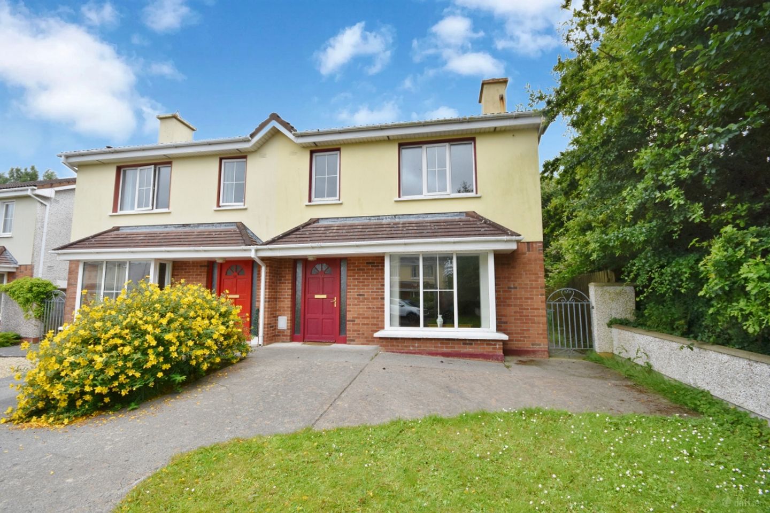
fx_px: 321
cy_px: 256
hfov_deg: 100.4
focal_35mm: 15
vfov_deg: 77.3
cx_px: 385
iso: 320
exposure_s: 1/500
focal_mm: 10
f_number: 8
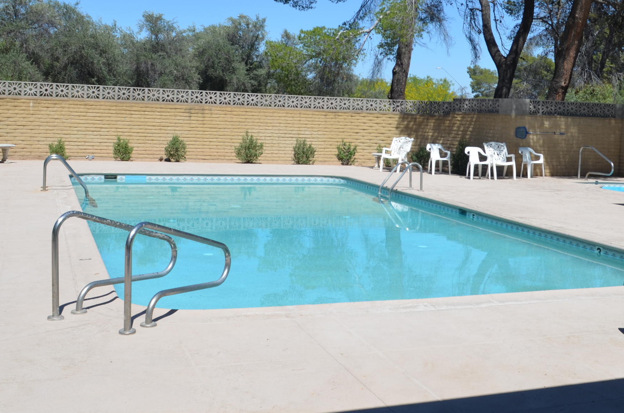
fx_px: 796
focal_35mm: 46
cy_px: 126
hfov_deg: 42.6
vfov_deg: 28.8
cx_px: 375
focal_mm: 18
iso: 100
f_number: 8
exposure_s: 1/250
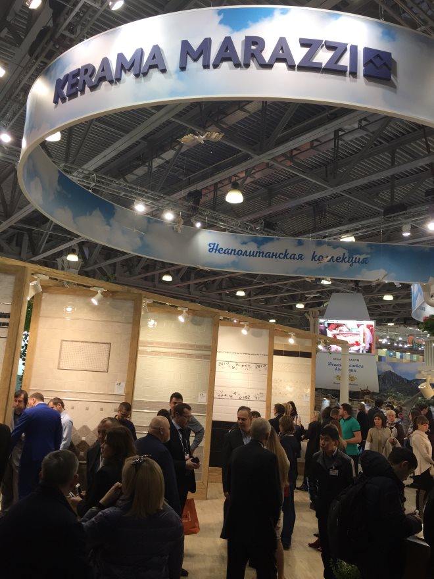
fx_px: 485
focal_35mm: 29
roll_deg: -3.7
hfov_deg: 48.2
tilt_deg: +11.0
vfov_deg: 61.7
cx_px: 217
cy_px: 290
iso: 50
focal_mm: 4.15
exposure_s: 1/100
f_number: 2.2
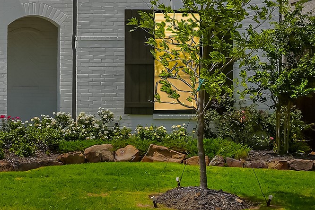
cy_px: 26
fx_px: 770
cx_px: -58
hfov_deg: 21.5
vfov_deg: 15.4
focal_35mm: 88
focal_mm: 18.2
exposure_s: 1/125
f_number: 9
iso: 100
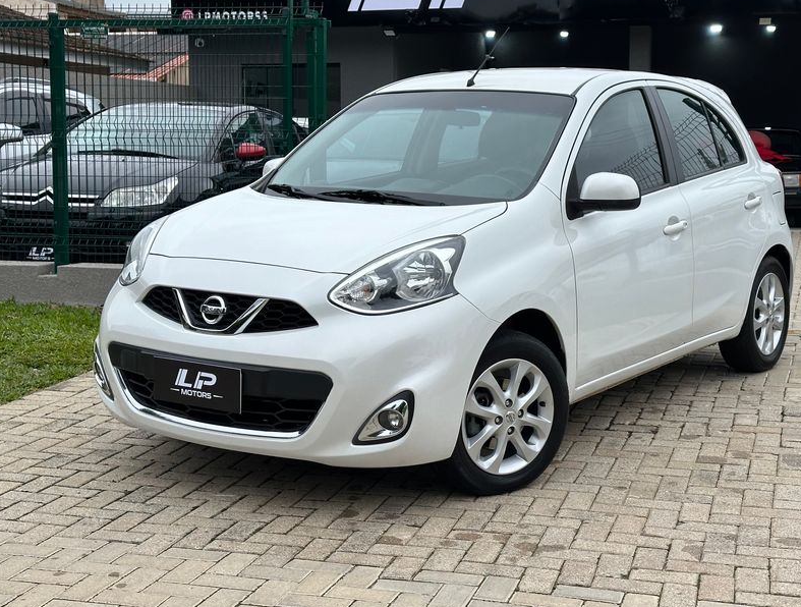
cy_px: 253
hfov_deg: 33.1
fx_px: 1347
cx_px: 457
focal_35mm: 58
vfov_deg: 25.3
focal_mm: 6.86
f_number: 1.78
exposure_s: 1/1199
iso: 64
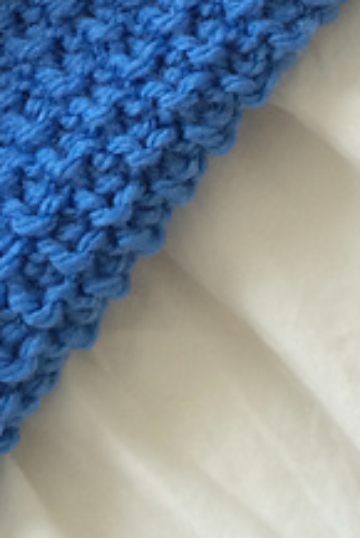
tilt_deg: -74.5
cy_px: -119
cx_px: 60
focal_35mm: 89
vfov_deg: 21.2
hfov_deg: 15.3
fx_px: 1333
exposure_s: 1/30
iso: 100
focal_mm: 4.15
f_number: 2.2
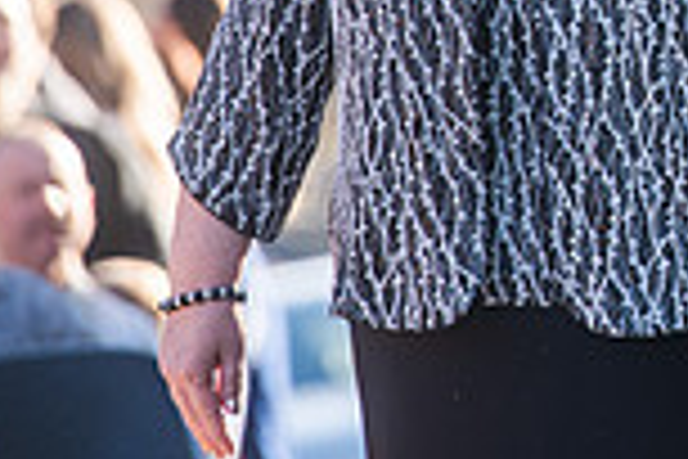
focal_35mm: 722
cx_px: 1025
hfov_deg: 2.8
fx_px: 13797
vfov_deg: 1.9
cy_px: -241
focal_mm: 190
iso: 100
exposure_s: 1/400
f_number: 3.5
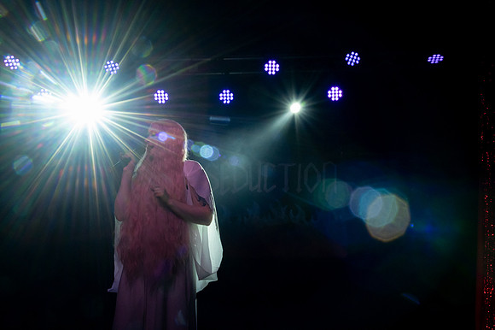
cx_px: 248
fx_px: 756
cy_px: 165
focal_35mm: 55
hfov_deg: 36.3
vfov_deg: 24.6
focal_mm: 55
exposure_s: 1/80
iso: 6400
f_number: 22
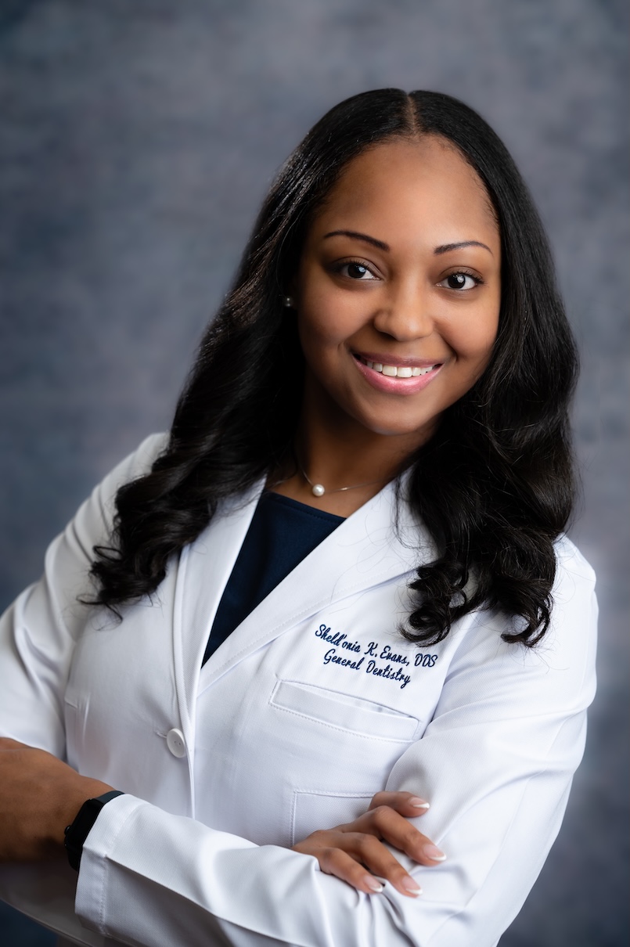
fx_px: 2234
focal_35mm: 85
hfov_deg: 16.0
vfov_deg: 23.9
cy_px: 474
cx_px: 315
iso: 200
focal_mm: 85
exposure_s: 1/200
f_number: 3.5
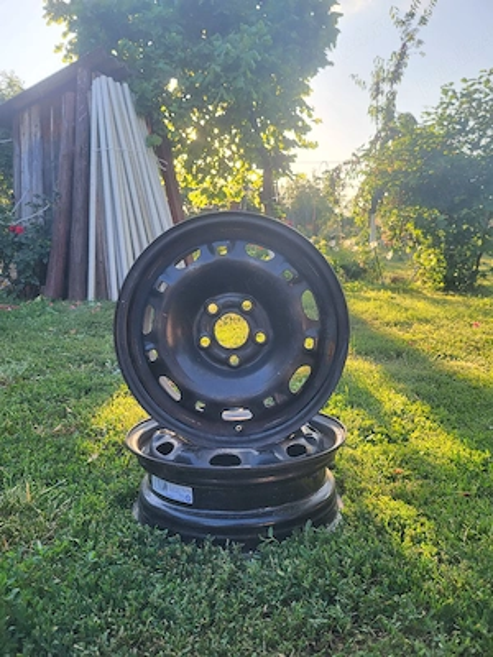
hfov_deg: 53.1
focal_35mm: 26
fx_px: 494
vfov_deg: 67.3
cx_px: 246
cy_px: 328
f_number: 1.8
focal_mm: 5.4
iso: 40
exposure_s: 1/263
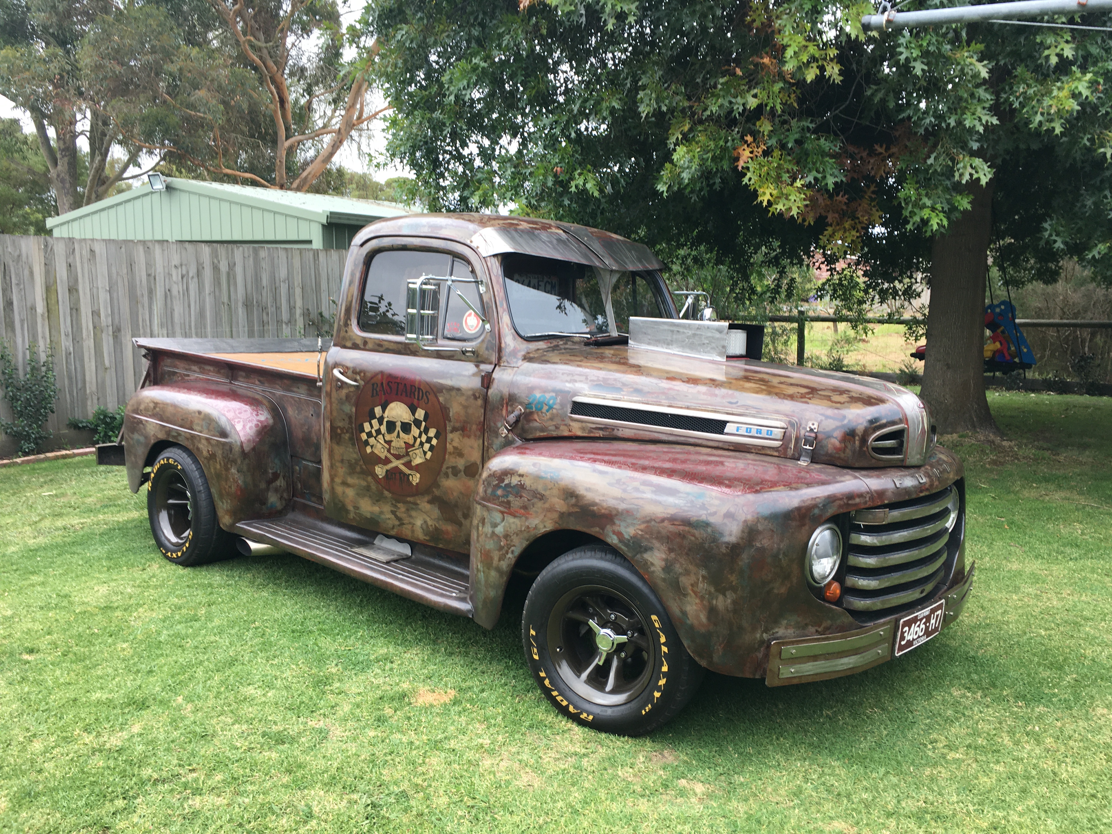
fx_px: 932
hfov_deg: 61.7
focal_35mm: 29
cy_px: 417
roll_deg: +0.1
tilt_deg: -7.9
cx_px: 556
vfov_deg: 48.2
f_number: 2.2
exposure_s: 1/214
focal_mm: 4.15
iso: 25
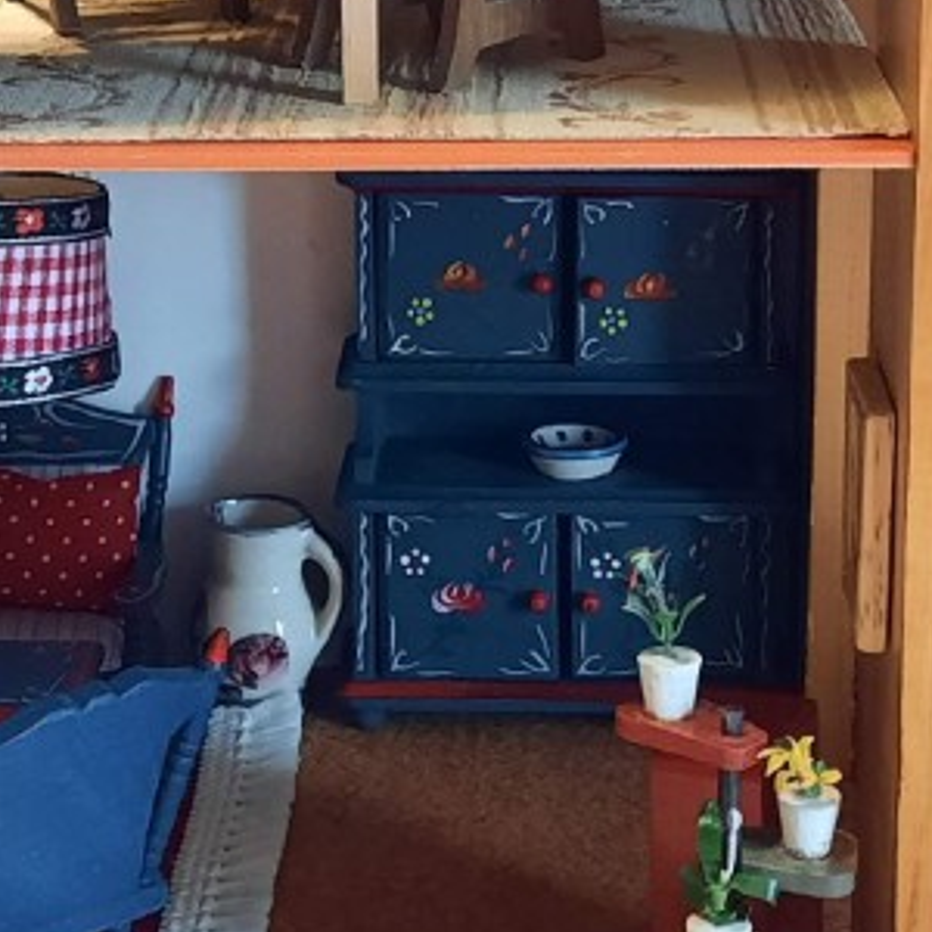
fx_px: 3229
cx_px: 494
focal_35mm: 106
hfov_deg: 16.4
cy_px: -208
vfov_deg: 15.8
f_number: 2
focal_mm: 4.6
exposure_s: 1/33
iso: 400
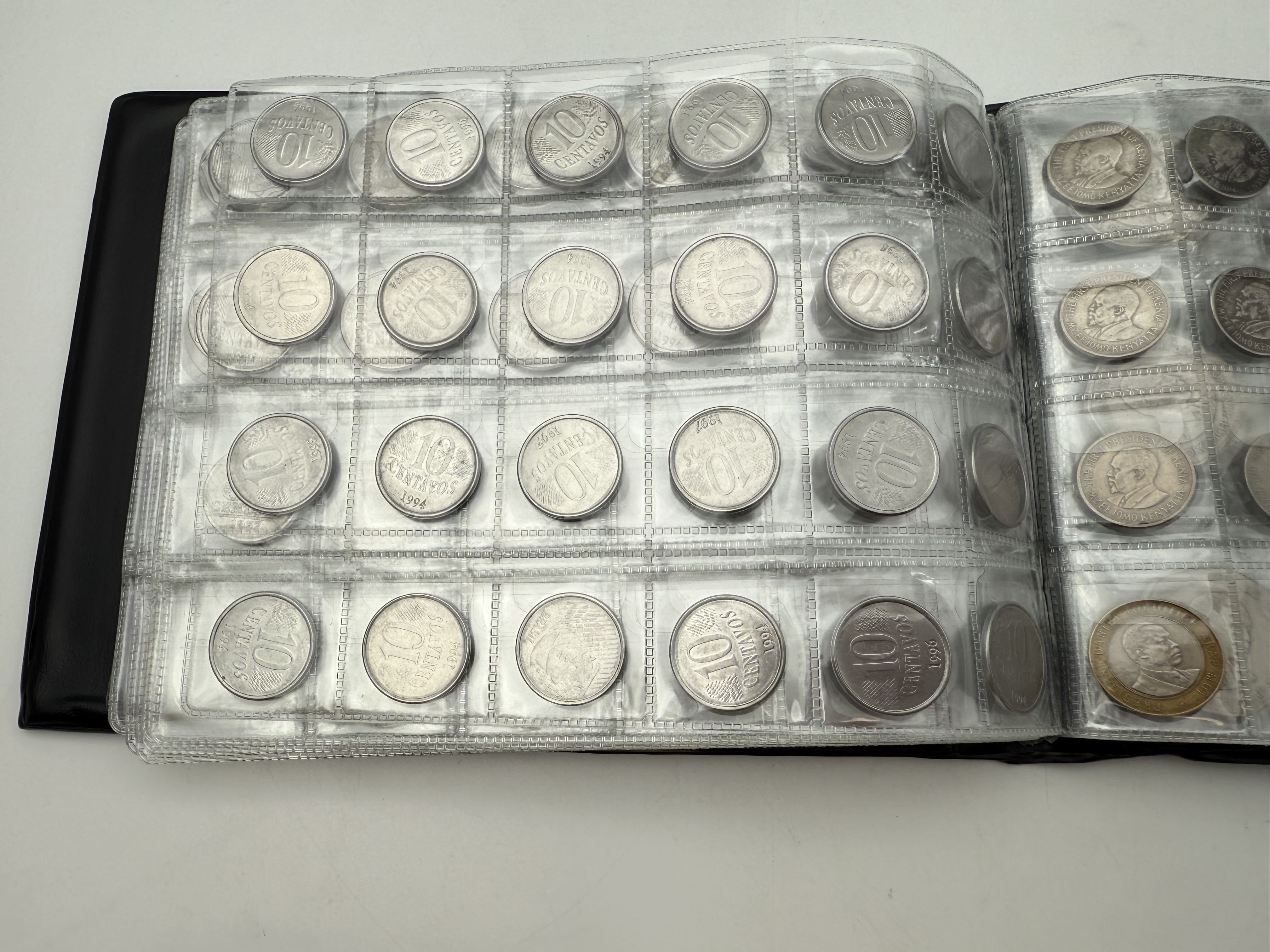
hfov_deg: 71.6
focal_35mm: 24
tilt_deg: -76.6
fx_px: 881
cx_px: 635
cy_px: 476
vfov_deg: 56.8
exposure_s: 1/365
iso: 40
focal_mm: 2.22
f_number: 2.2
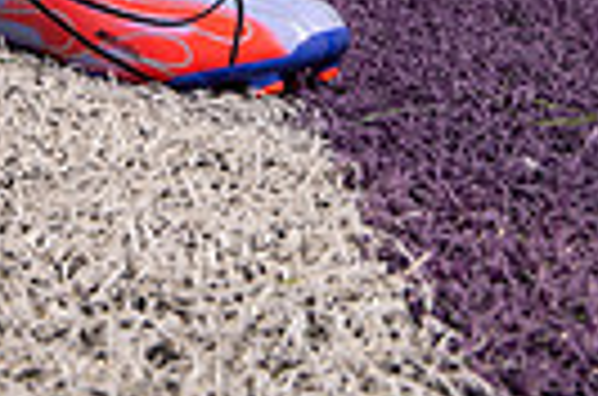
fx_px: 1856
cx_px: 31
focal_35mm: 112
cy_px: -544
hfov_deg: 17.9
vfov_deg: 10.5
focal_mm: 33
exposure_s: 1/250
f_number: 13
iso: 250
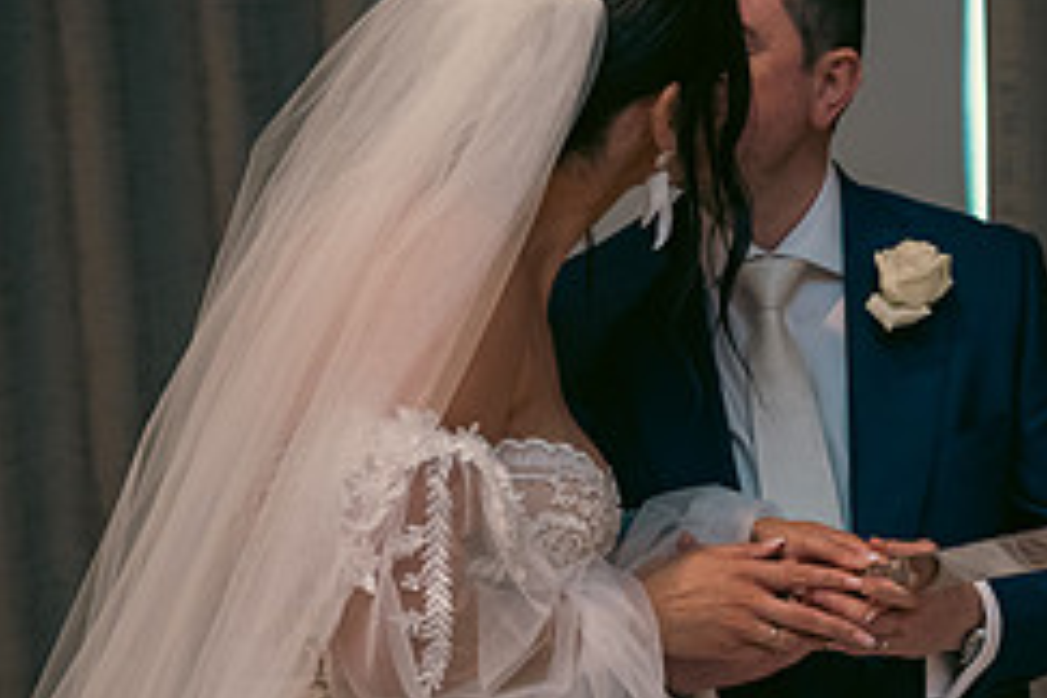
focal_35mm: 105
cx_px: 1004
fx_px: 3054
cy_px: 605
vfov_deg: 13.0
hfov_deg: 19.0
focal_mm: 44
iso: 800
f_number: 3.5
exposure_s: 1/160
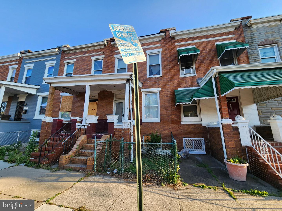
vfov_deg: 89.9
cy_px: 106
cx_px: 141
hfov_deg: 106.2
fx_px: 106
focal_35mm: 13
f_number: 2.2
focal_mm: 2.2
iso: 50
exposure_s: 1/404
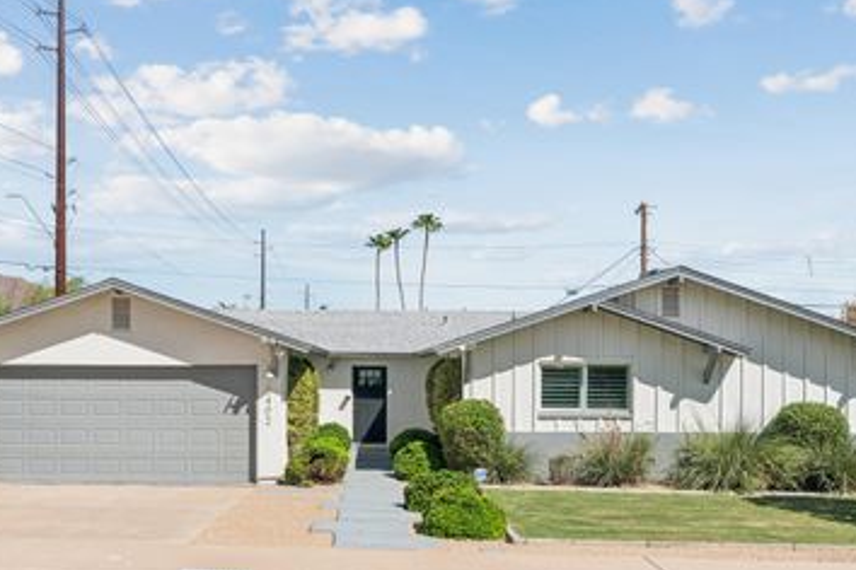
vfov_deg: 32.4
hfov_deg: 47.4
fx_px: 975
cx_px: 394
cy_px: 371
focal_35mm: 41
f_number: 7.1
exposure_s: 1/1000
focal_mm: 29
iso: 320
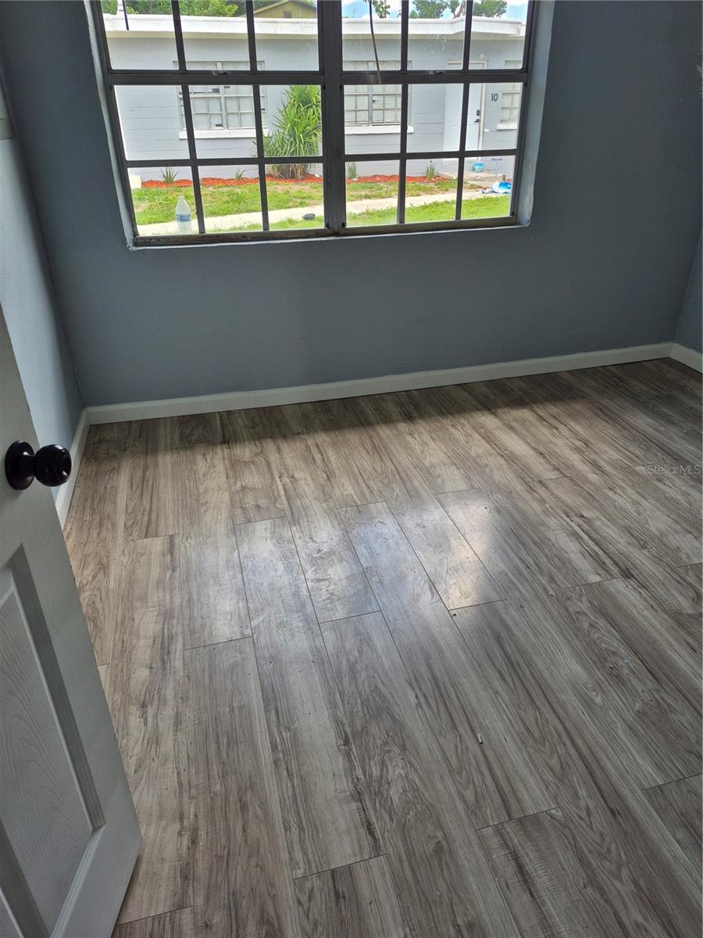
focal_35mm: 23
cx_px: 352
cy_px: 469
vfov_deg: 73.9
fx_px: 623
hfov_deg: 58.9
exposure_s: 1/227
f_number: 1.8
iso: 25
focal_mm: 5.4
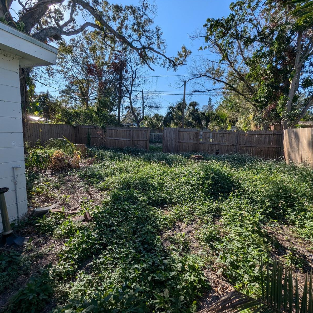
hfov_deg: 77.7
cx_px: 159
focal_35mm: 19
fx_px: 194
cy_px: 156
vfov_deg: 77.7
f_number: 2.2
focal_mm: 2.35
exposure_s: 1/2212
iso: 50
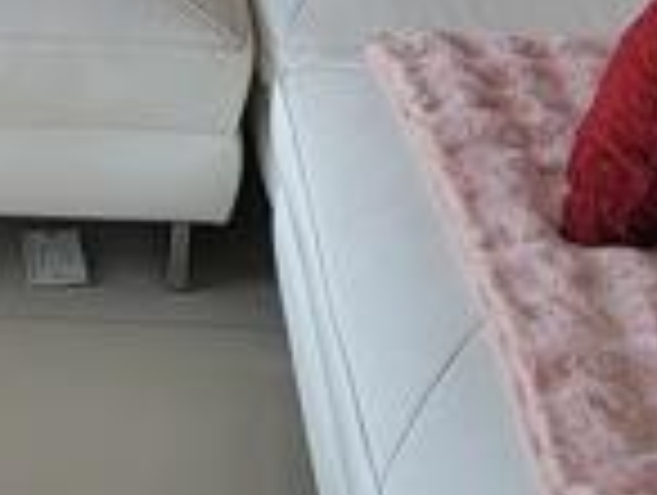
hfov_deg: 20.9
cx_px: 32
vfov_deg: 13.1
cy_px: -621
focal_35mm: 91
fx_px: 1730
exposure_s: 1/147
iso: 50
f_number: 2.2
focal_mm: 2.2
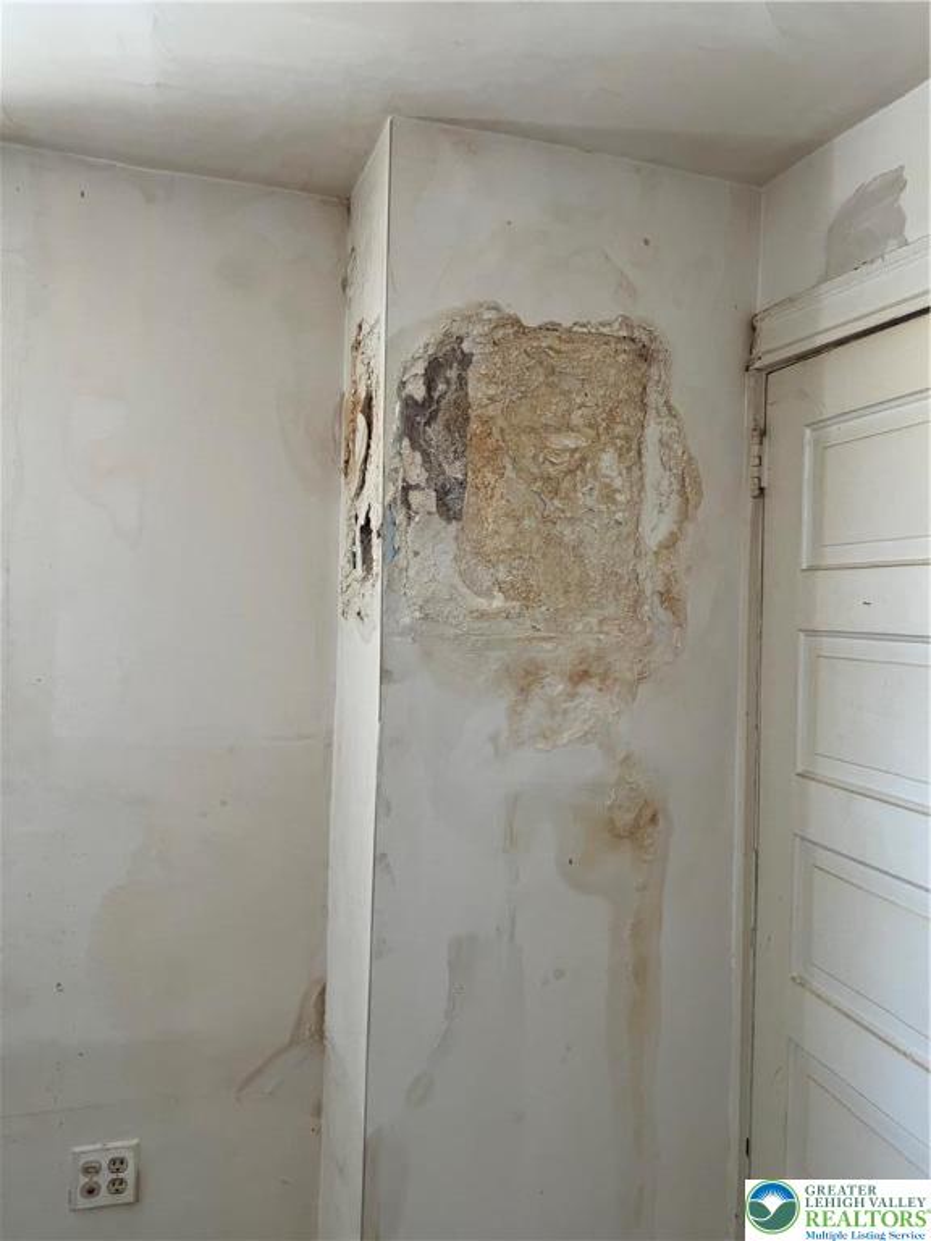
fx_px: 932
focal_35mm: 26
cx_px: 466
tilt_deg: +2.0
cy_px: 620
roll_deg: +0.0
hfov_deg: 53.1
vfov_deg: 67.3
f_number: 1.5
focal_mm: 5.7
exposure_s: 1/60
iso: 160
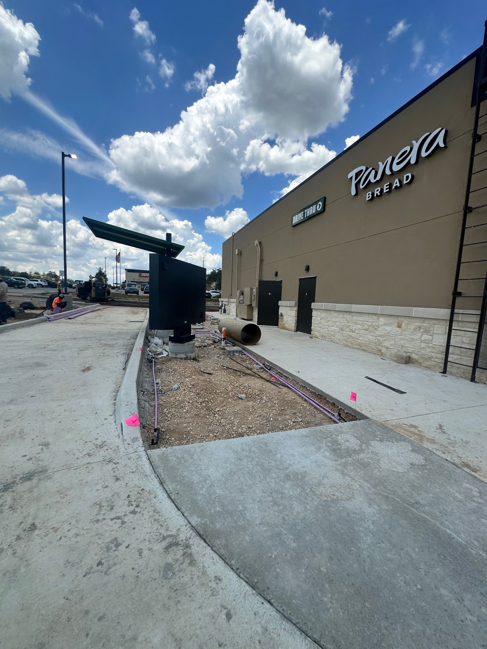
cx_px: 244
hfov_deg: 85.7
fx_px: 263
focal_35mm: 14
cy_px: 324
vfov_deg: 102.1
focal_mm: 2.22
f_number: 2.2
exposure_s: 1/1689
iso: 50
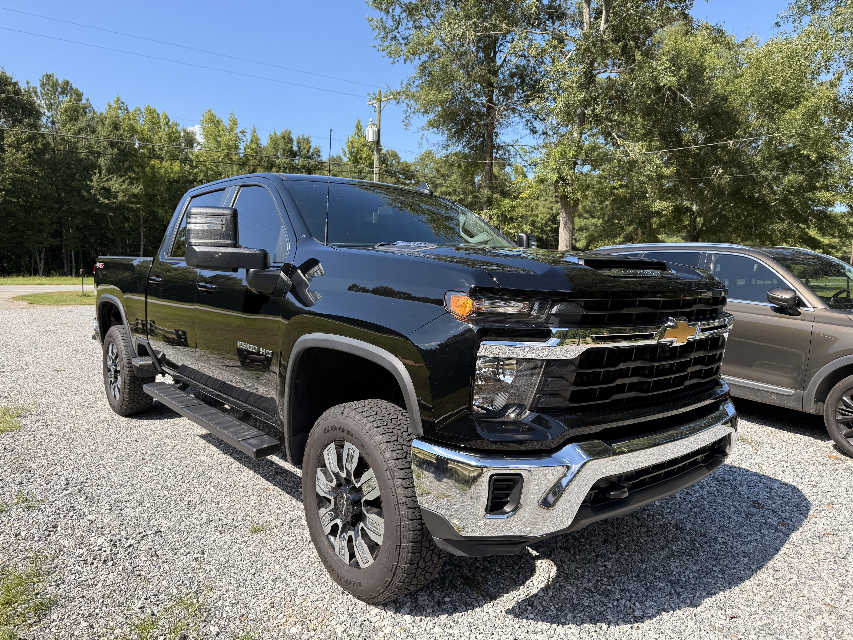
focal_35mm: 24
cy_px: 320
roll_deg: +0.4
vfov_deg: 56.8
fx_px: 591
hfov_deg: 71.6
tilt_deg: -4.5
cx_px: 426
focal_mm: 6.76
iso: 80
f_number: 1.78
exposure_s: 1/2169
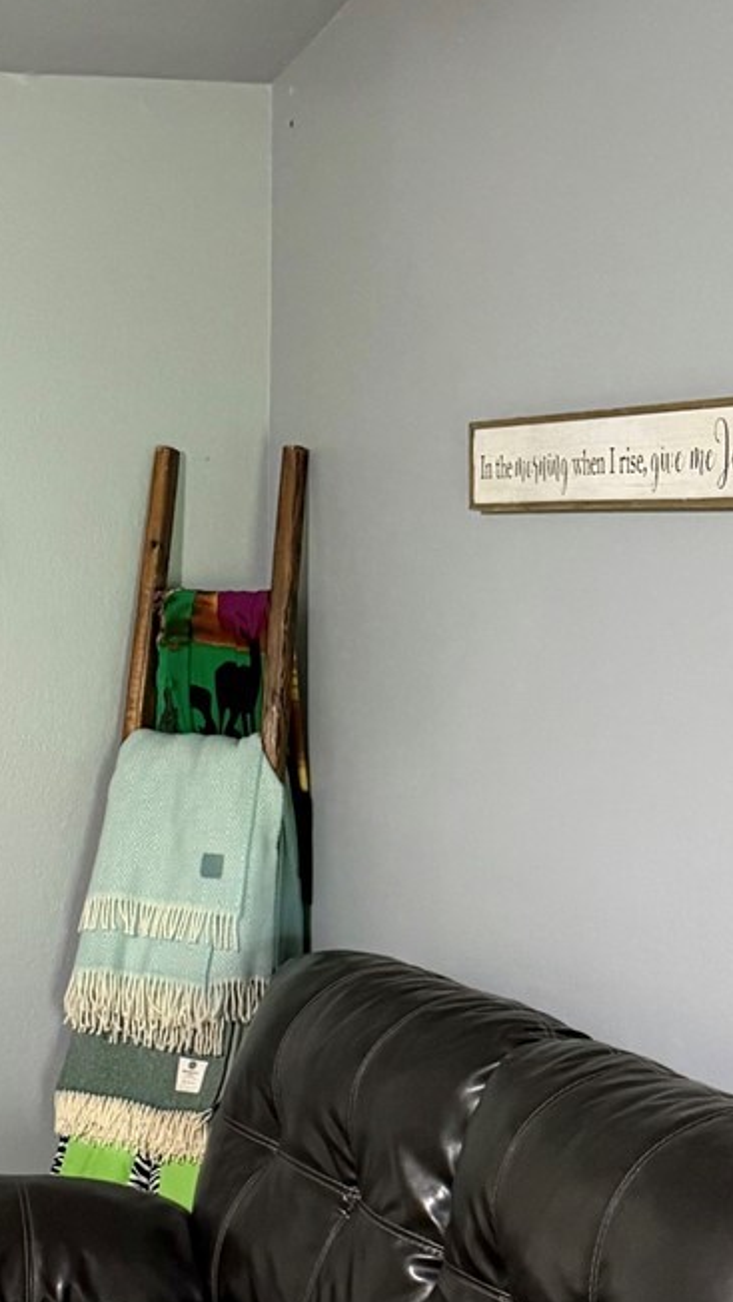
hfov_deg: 15.4
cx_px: 18
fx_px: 2659
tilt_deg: -1.5
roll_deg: -0.5
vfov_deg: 27.5
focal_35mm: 77
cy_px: 623
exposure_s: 1/60
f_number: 1.78
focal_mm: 6.76
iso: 500
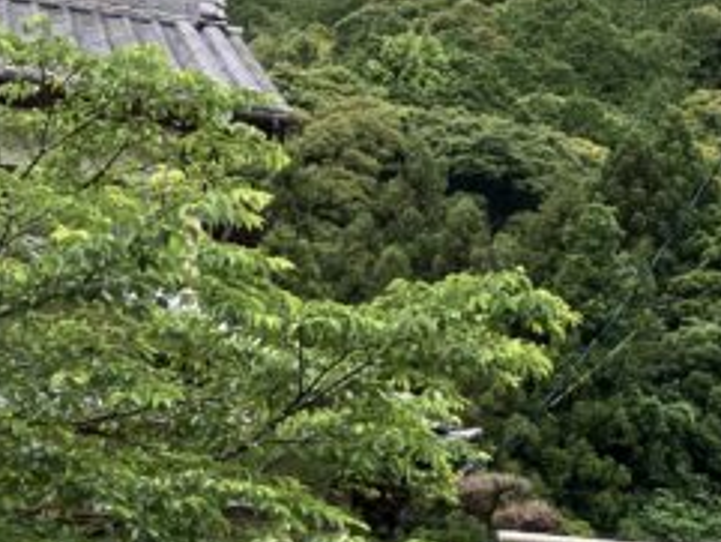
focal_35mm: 119
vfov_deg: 12.0
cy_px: 782
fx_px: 2480
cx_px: 1355
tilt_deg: +3.6
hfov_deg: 14.3
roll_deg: -0.8
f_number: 1.8
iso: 32
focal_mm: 3.99
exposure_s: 1/219
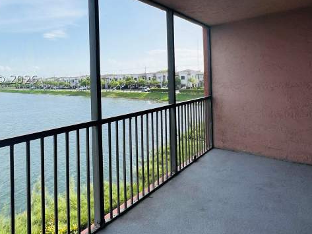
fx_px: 198
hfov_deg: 76.1
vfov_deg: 59.8
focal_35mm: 22
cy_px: 79
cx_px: 139
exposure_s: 1/1340
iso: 32
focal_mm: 1.57
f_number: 1.8
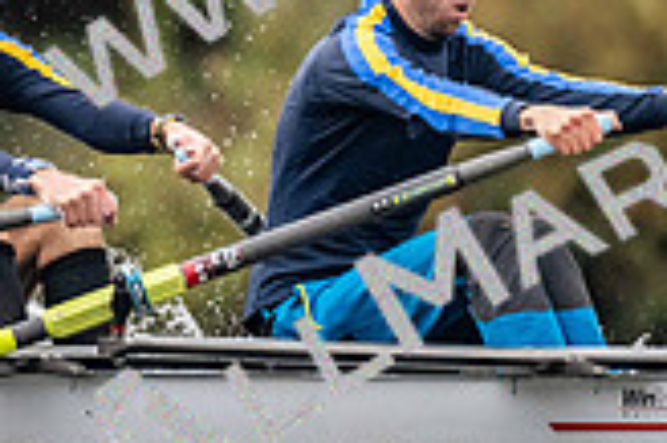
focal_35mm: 2124
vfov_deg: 0.6
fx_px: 39313
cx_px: -252
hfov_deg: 1.0
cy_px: 177
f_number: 4
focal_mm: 600
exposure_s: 1/2500
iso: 2500
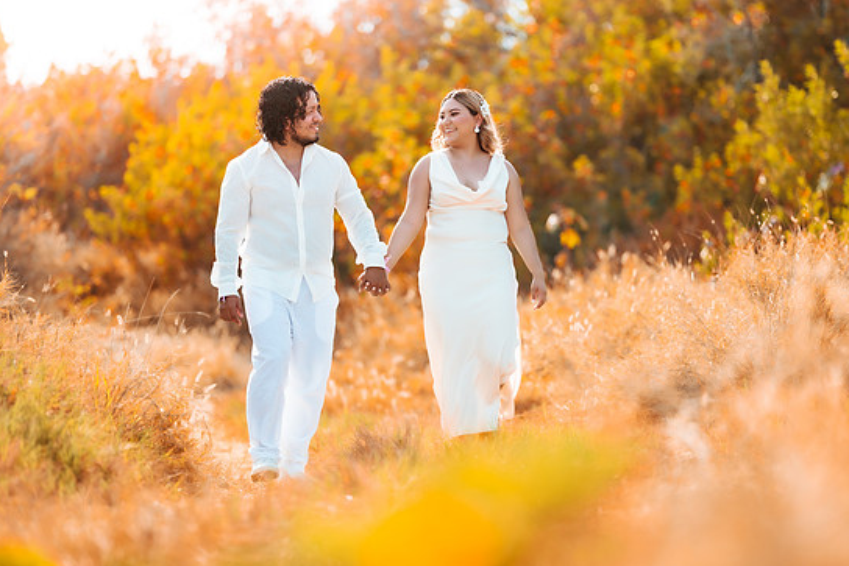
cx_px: 443
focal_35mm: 144
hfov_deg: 14.2
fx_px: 3397
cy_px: 289
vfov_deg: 9.5
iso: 100
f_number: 1.8
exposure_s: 1/1250
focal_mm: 135
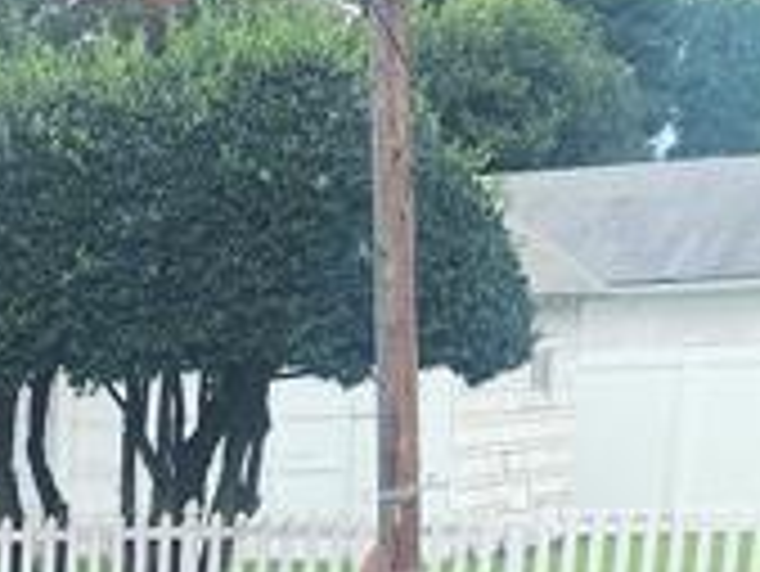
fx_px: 3054
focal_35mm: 139
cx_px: -576
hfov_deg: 12.9
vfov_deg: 9.2
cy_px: 1518
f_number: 1.8
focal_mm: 6.4
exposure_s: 1/189
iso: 12
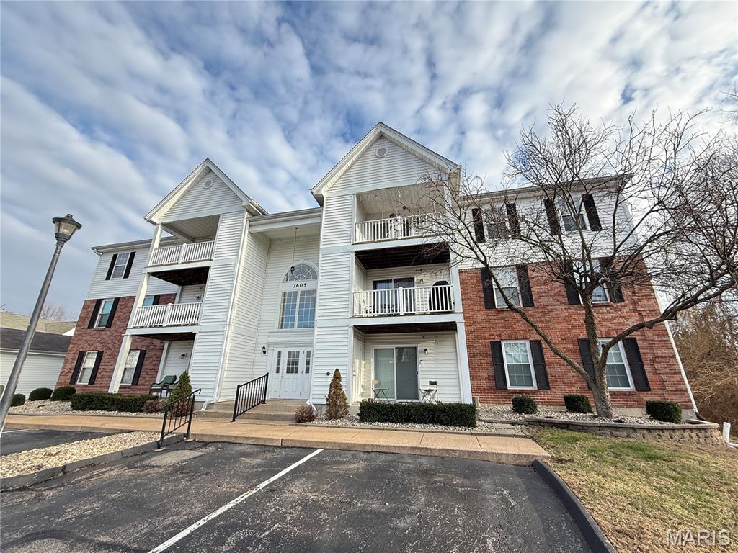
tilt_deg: +20.6
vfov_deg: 85.7
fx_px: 298
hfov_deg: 102.1
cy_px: 276
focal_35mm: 14
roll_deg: -1.0
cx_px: 369
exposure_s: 1/335
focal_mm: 2.22
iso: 50
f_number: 2.2
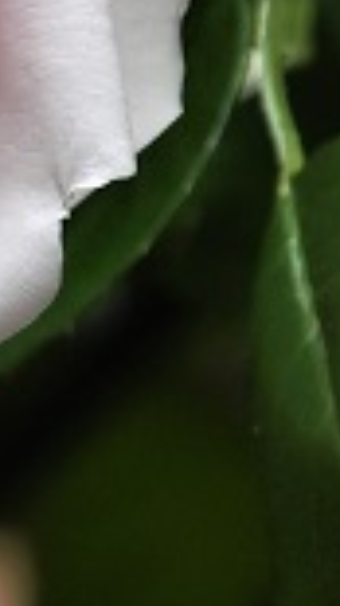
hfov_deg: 1.8
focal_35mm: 671
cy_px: 418
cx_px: -590
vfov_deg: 3.2
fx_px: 10766
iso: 1000
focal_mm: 85
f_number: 8
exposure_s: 1/125
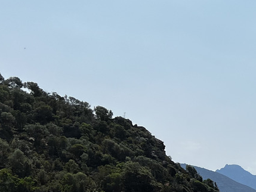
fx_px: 718
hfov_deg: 17.8
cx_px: 397
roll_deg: -0.6
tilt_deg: +6.4
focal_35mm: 97
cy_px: 150
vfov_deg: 15.2
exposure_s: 1/10309
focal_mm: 5.7
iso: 50
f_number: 1.5
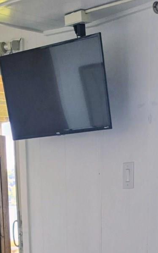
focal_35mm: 94
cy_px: 372
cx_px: 67
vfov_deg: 19.5
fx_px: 649
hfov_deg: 13.9
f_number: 1.4
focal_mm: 6.5
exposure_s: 1/359
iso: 32
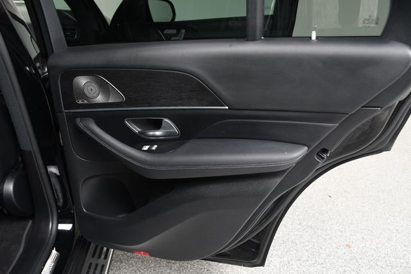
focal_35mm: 33
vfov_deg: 39.9
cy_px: 137
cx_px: 206
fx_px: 377
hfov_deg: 57.2
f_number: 3.5
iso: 100
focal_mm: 22
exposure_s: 1/160
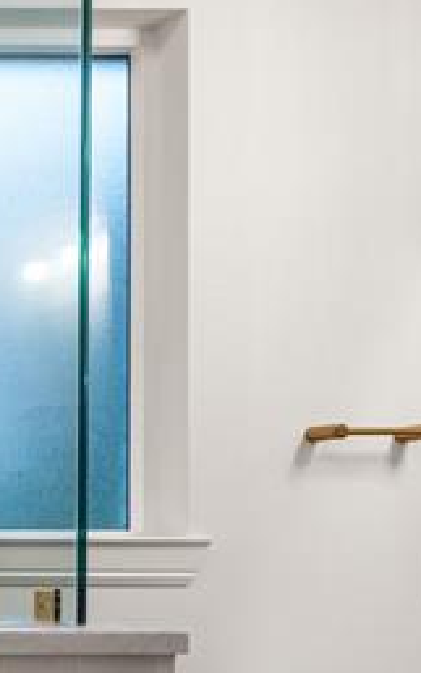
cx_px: -609
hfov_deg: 13.8
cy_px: 587
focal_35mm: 65
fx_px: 1191
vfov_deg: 30.3
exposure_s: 1/2.5
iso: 160
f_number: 9
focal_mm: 16
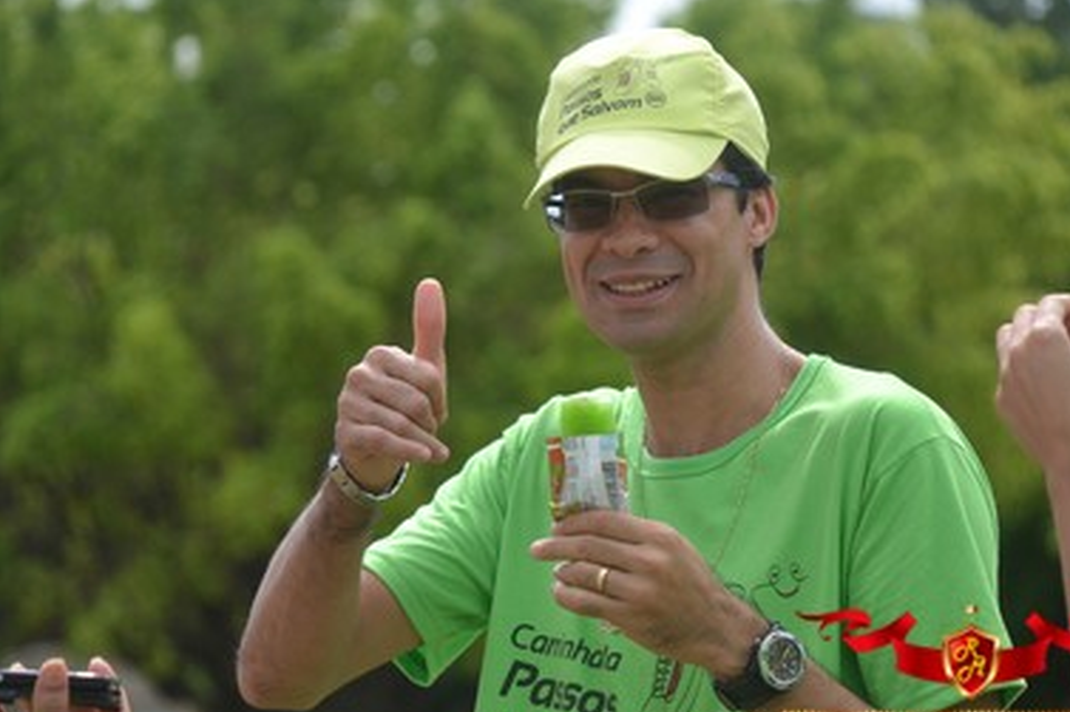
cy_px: 363
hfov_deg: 8.5
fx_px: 7177
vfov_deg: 5.7
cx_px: 545
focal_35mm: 242
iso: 180
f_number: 5.6
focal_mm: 135
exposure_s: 1/500
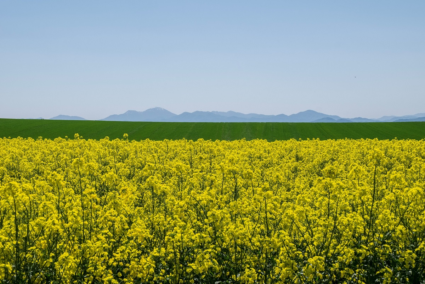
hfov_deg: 29.7
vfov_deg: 20.0
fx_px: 803
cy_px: 142
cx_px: 212
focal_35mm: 68
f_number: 11
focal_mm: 45.2
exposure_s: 1/400
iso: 200
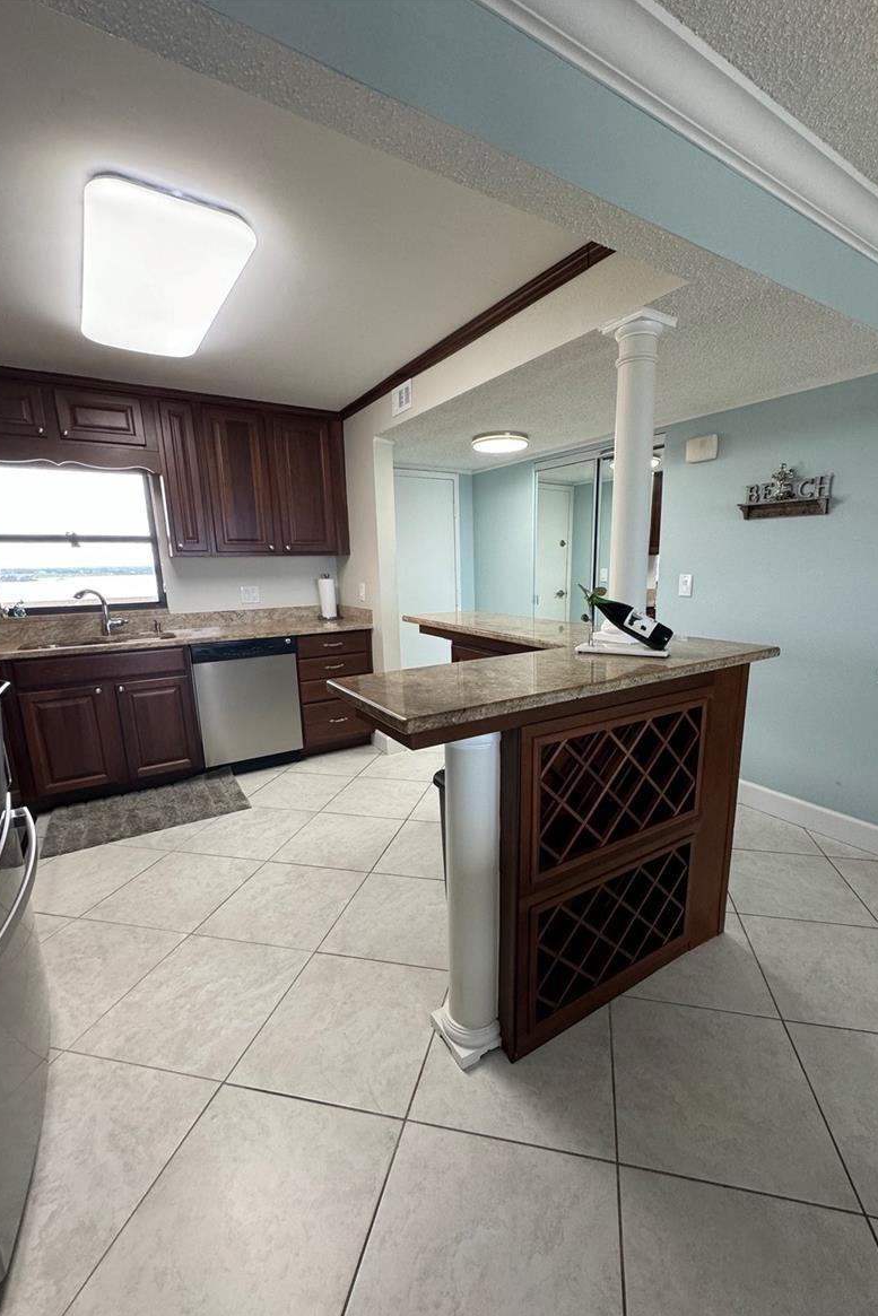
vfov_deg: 100.4
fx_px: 549
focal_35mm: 15
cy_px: 676
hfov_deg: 77.2
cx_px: 475
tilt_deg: -10.0
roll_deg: +2.5
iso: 200
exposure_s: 1/120
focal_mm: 2.22
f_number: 2.2
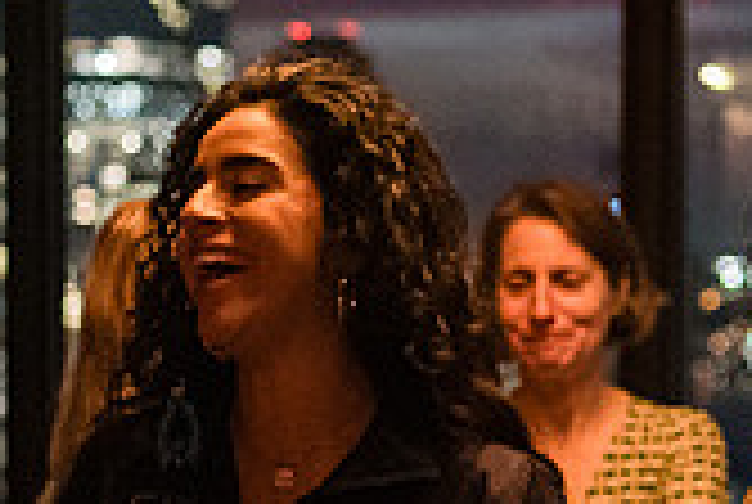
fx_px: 3202
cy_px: 473
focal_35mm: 153
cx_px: 283
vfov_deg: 9.0
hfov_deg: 13.4
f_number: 2.5
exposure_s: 1/125
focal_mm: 35
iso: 10000
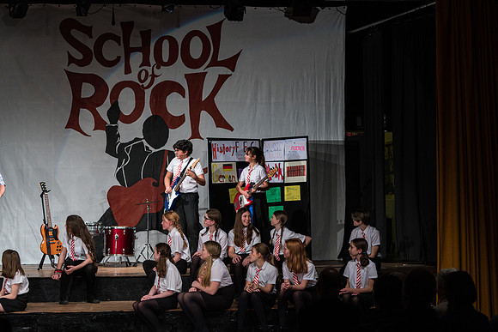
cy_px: 166
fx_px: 1176
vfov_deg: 16.1
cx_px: 249
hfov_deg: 23.9
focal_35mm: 85
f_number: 4
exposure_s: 1/160
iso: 1250
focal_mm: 85
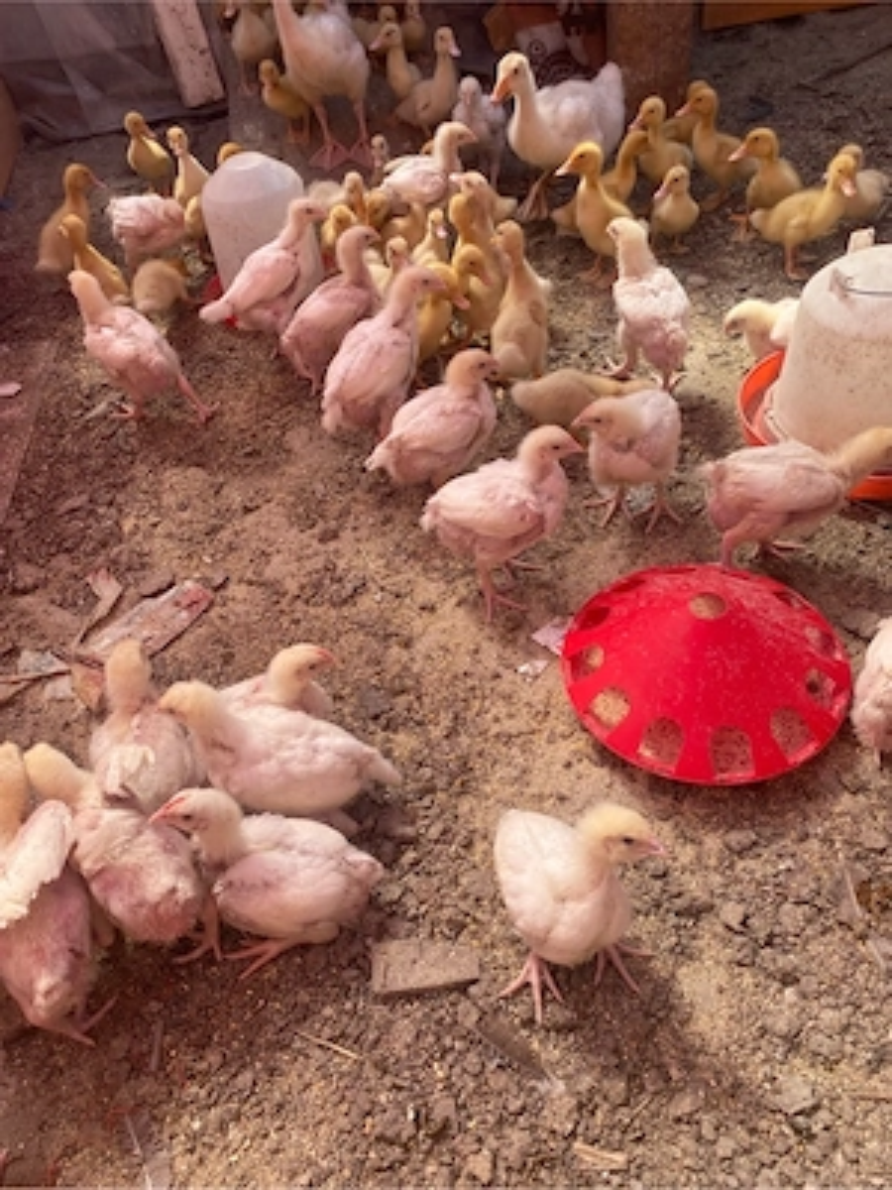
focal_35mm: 26
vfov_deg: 67.3
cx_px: 446
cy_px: 595
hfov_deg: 53.1
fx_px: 893
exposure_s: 1/633
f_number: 1.8
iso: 32
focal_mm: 4.25
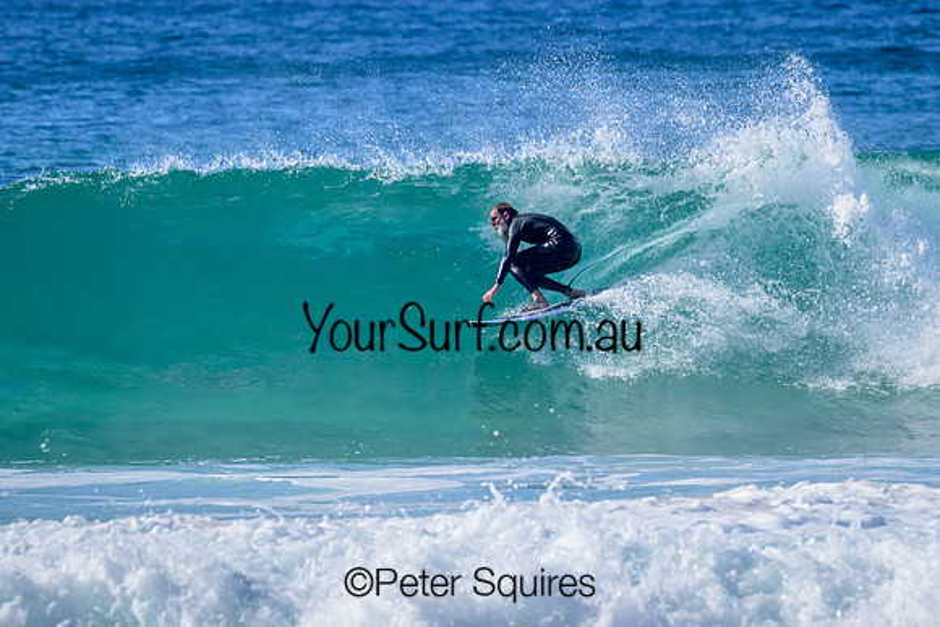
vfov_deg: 1.9
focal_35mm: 722
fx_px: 18860
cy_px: 295
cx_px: 518
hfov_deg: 2.9
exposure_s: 1/800
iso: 360
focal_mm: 530
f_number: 10
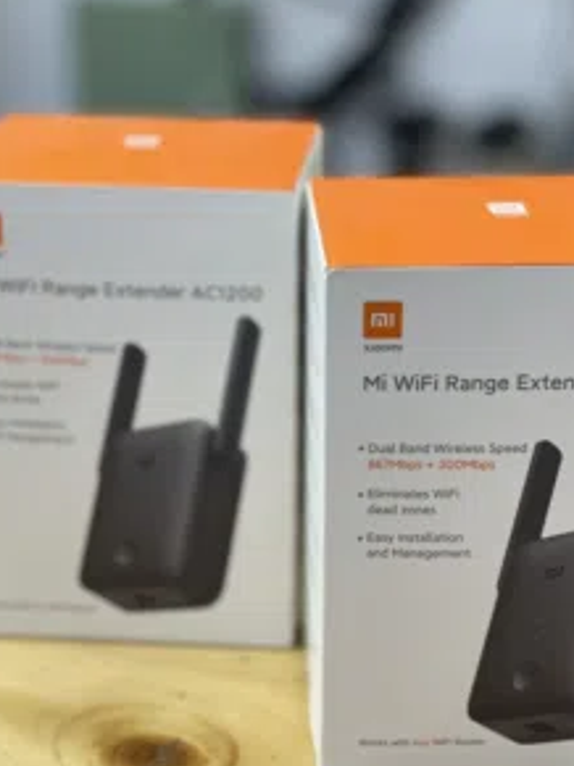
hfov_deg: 16.8
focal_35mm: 88
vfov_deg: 22.2
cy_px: 324
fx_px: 1947
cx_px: 329
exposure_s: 1/50
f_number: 2.2
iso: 125
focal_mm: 7.5
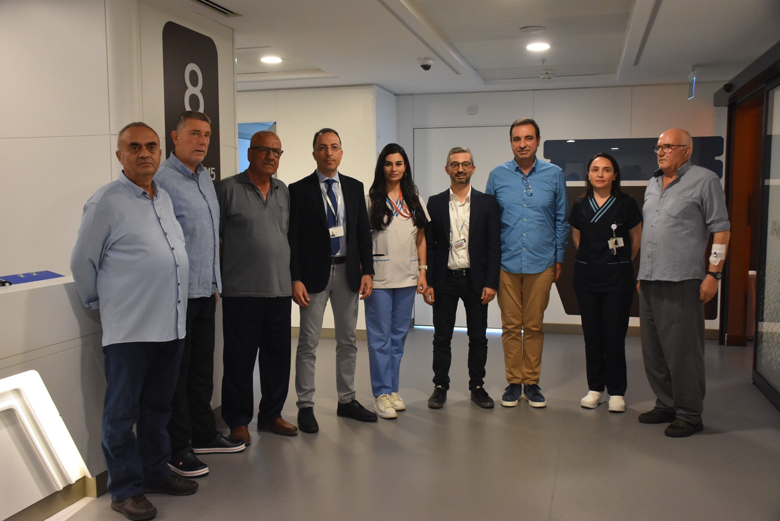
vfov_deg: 38.4
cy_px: 260
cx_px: 390
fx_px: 748
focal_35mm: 34
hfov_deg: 55.1
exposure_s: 1/125
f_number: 5.6
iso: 2000
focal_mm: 23
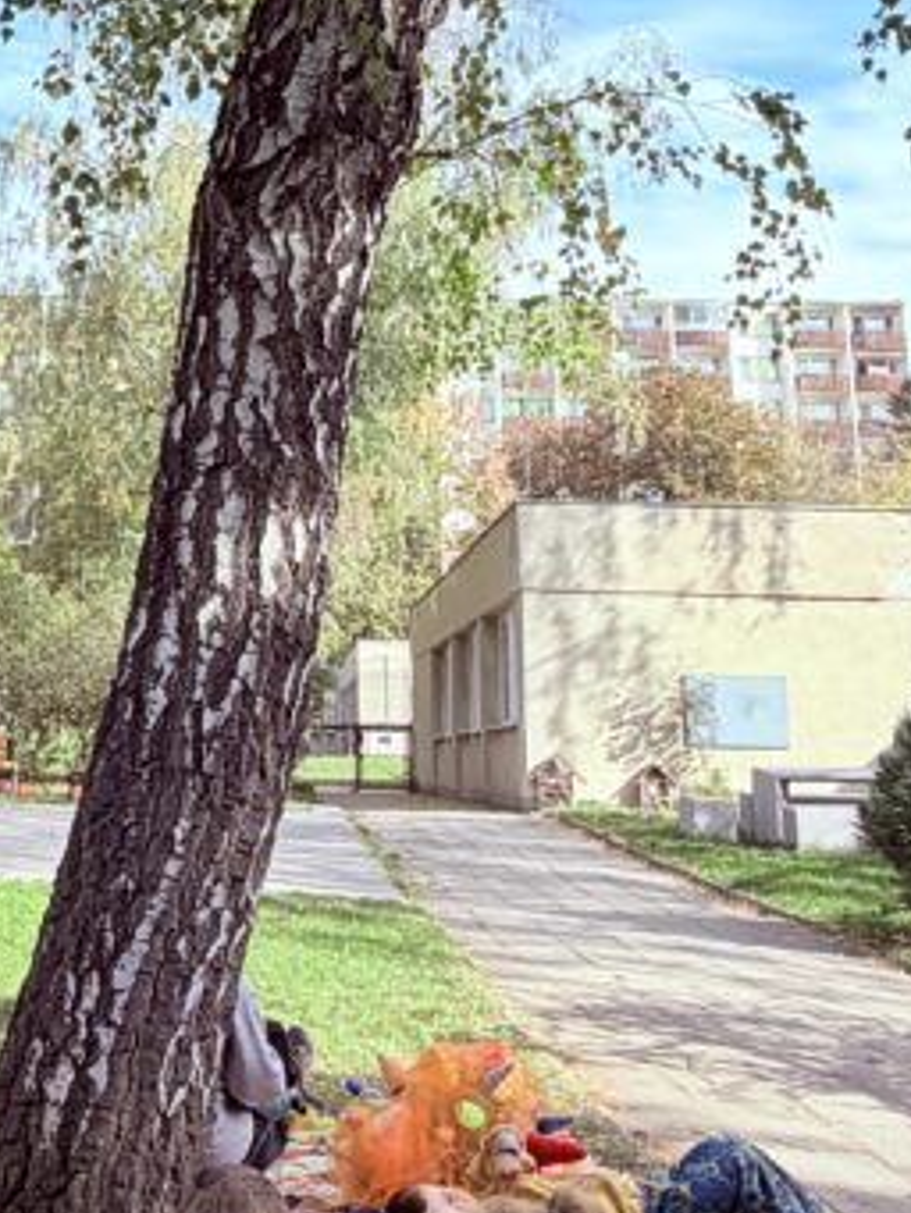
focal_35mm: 42
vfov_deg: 44.4
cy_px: 445
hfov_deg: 33.4
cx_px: 189
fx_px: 1473
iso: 40
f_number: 2.2
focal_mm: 2.22
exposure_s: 1/625
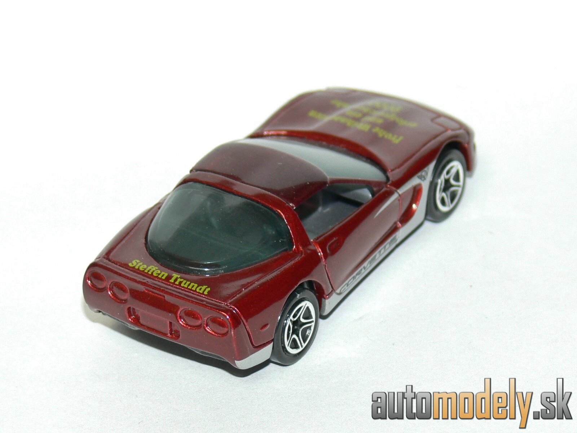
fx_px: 2917
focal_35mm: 175
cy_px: 216
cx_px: 288
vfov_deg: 8.5
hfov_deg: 11.3
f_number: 3.6
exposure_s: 1/30
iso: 100
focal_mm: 23.2
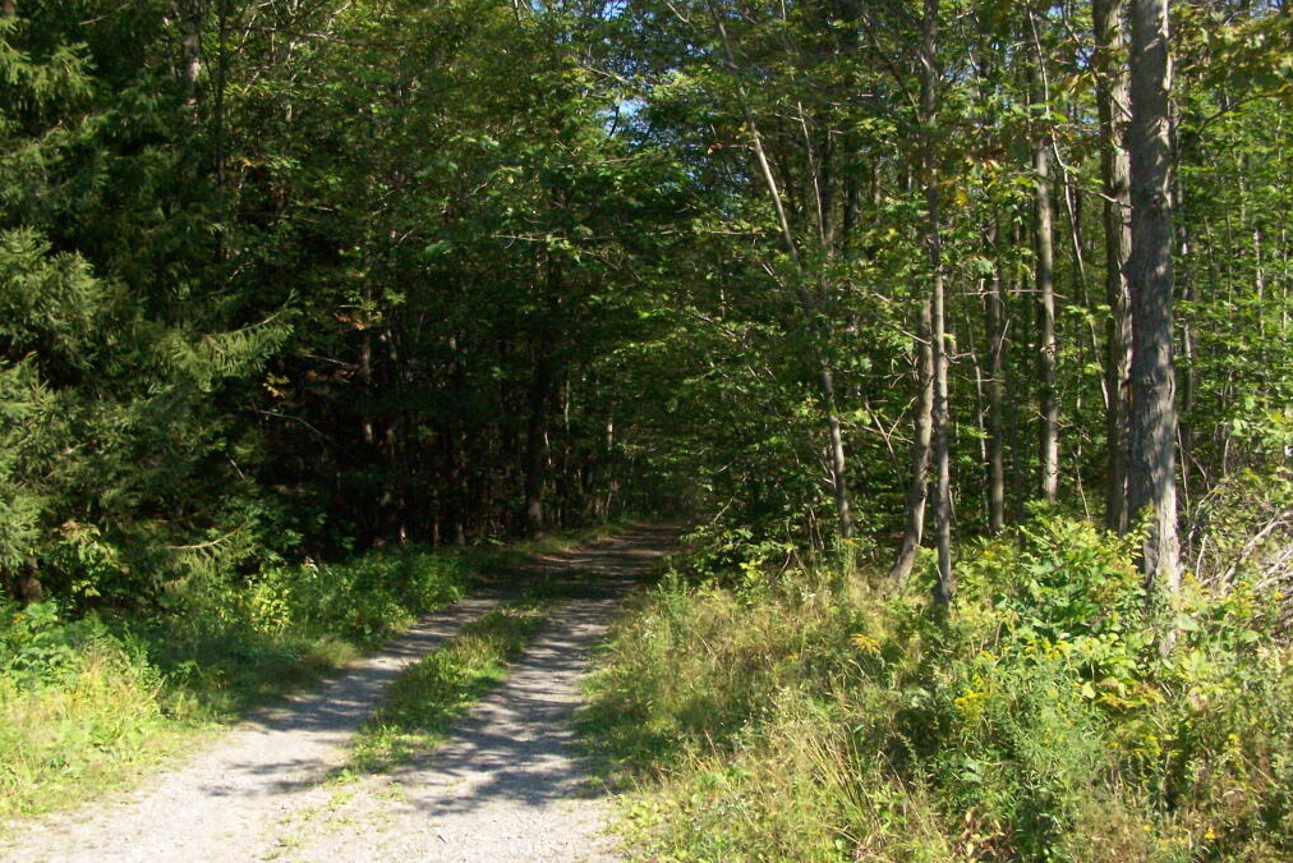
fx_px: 1437
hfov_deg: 48.5
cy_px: 474
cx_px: 653
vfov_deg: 33.4
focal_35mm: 40
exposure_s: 1/640
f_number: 5.6
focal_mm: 6.3
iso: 400
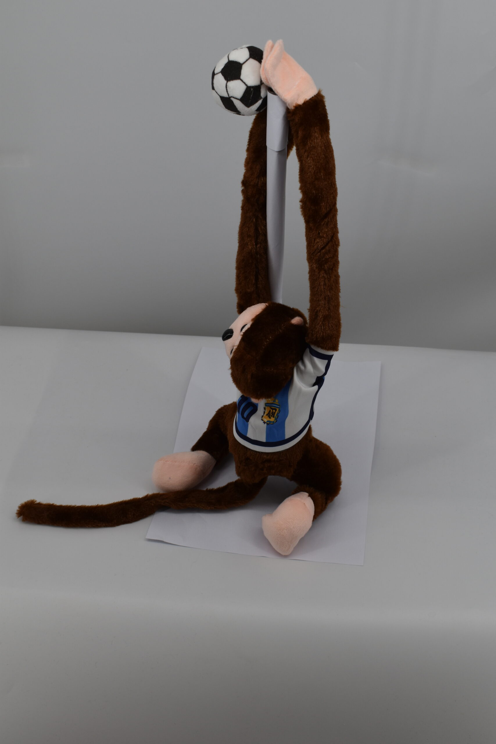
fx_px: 992
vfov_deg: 41.1
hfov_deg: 28.1
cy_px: 372
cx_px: 248
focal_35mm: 48
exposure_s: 1/250
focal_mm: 32
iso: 200
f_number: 8
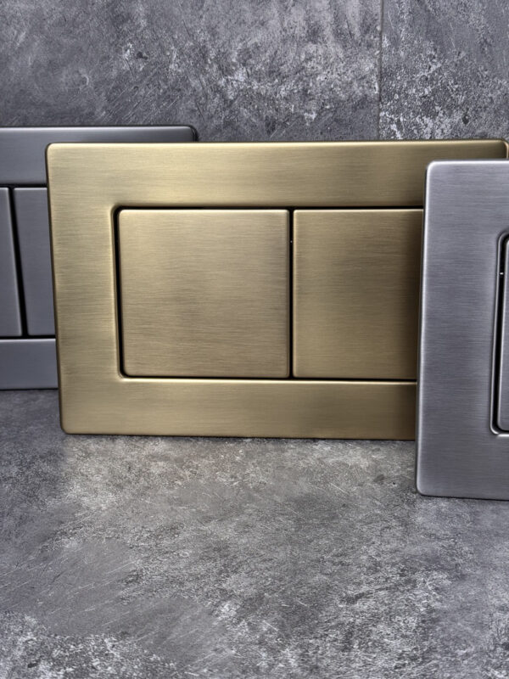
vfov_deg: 39.7
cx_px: 254
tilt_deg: -18.7
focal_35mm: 48
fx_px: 941
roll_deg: +0.4
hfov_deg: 30.3
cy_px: 340
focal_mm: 6.76
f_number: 1.78
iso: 64
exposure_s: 1/385
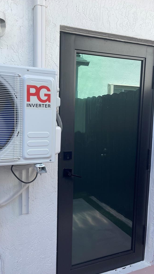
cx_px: 58
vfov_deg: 67.9
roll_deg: +0.1
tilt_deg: -6.7
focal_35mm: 28
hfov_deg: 41.2
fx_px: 203
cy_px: 134
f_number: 1.6
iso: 32
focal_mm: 5.1
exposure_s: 1/717
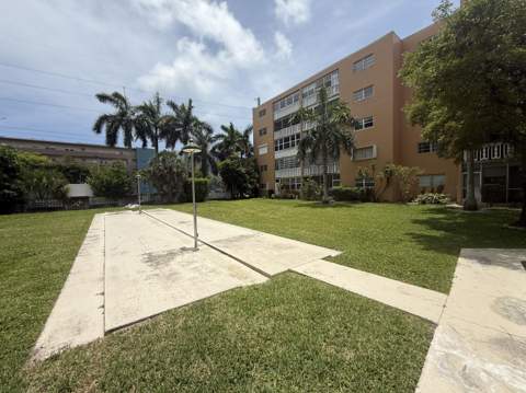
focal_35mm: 14
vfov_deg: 85.6
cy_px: 196
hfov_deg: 102.1
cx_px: 263
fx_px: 213
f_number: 2.2
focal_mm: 2.22
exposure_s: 1/3663
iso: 50
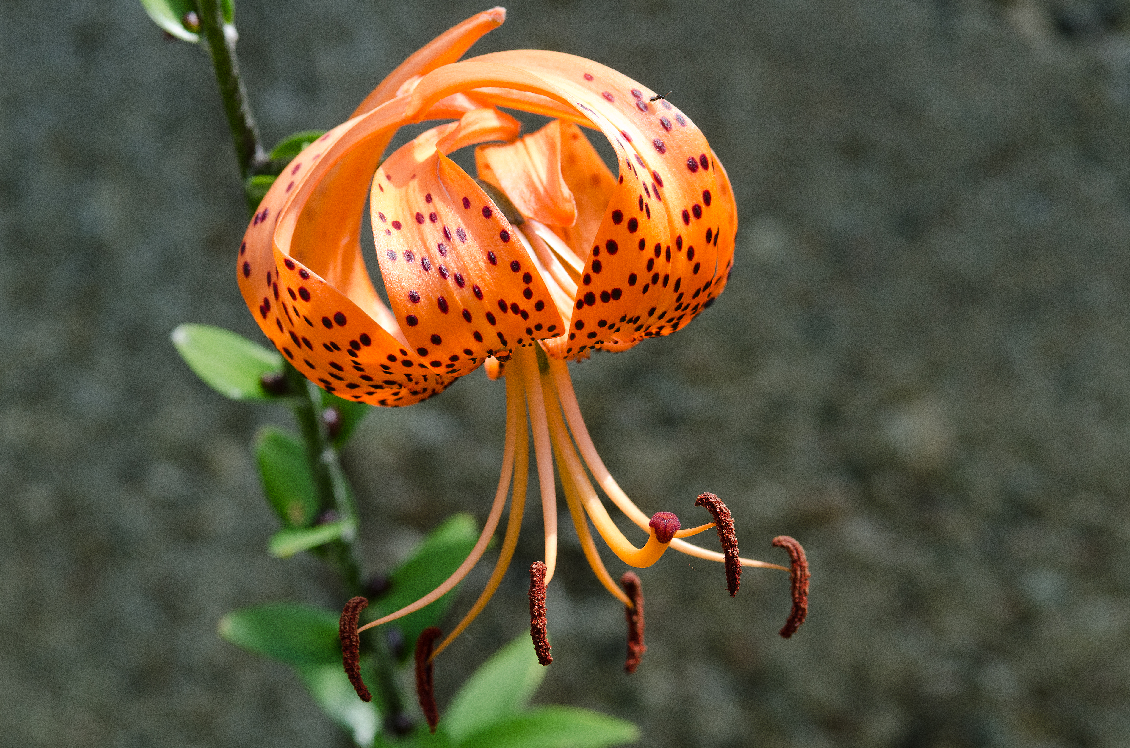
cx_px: 565
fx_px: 4934
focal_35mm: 158
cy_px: 374
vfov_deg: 8.7
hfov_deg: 13.1
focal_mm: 105
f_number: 10
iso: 160
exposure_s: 1/100
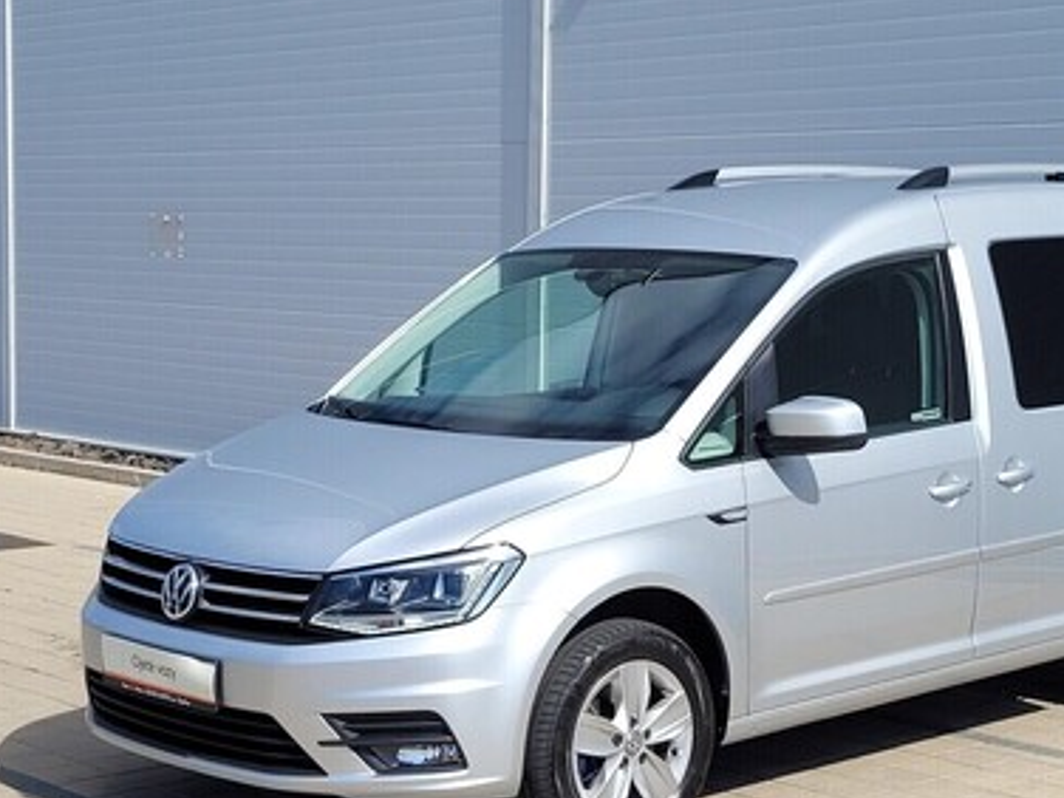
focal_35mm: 38
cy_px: 494
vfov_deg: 37.5
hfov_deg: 48.3
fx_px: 1168
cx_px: 693
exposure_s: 1/2828
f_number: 1.8
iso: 40
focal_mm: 5.4
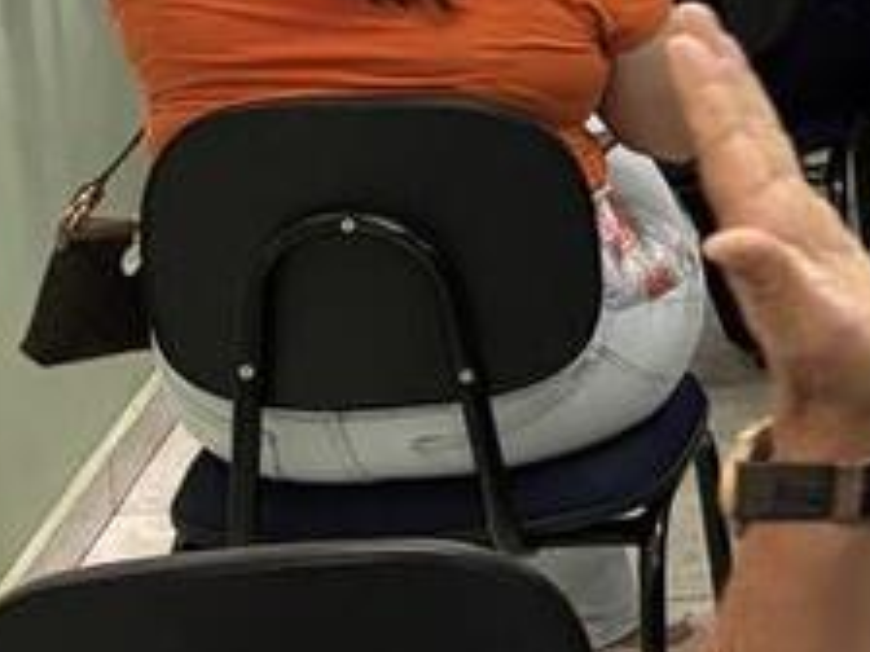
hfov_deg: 11.3
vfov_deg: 10.5
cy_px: -120
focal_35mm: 139
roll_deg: -1.5
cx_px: 2206
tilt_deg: -11.9
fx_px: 3493
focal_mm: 5.96
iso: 200
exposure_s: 1/60
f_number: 1.6
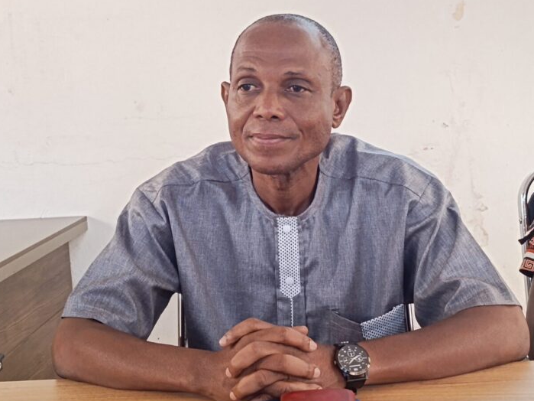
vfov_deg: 26.5
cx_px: 272
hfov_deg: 34.9
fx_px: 848
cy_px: 192
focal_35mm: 55
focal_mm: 6.11
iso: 1250
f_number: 1.7
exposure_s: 1/50
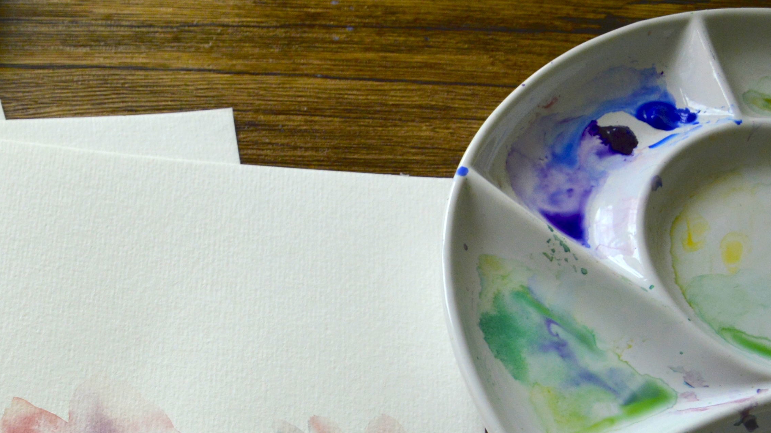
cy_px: 490
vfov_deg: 16.9
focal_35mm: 69
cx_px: 30
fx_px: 1410
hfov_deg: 28.9
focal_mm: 22
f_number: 6.3
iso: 400
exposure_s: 1/40
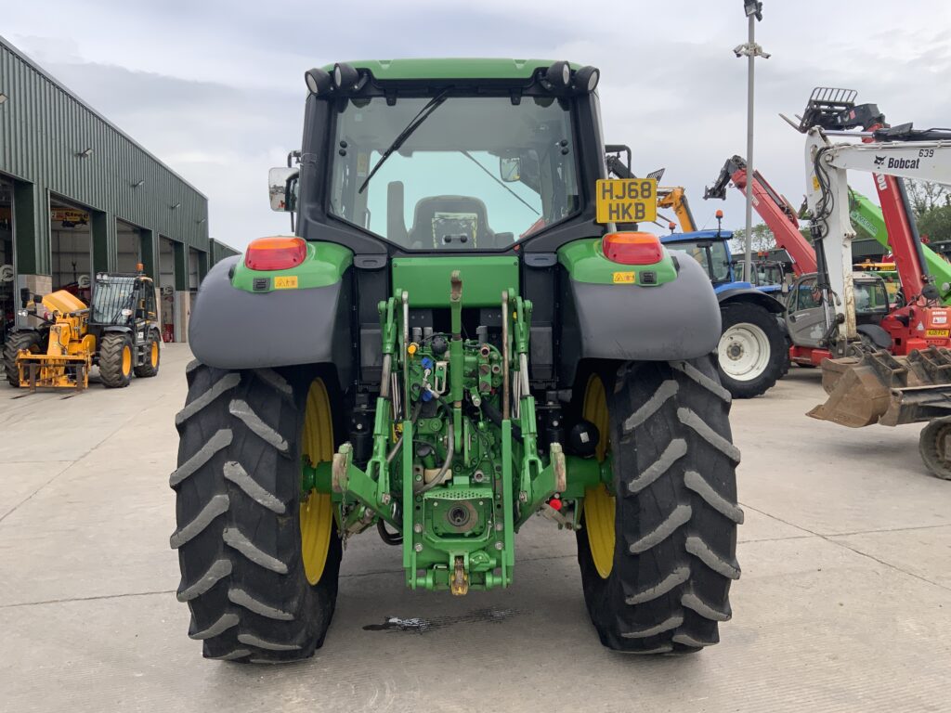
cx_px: 476
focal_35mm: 29
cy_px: 356
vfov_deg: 48.2
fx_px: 797
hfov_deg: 61.7
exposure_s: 1/1015
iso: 16
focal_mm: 3
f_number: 1.8
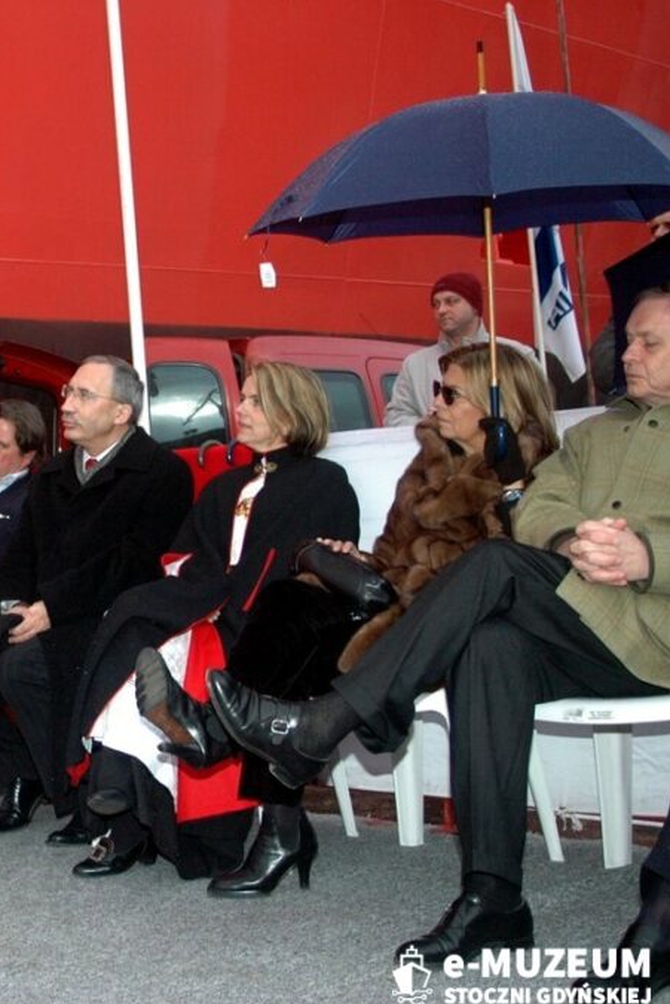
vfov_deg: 35.2
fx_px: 1584
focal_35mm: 57
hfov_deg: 22.4
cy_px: 504
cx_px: -86
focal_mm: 25
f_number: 5
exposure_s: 1/125
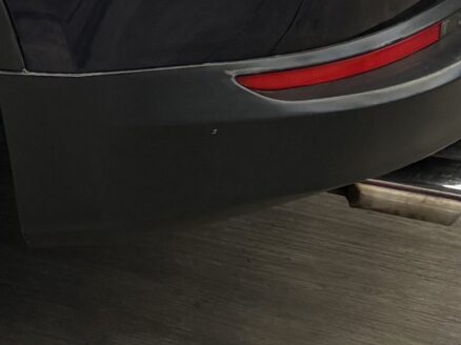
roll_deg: +2.5
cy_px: -336
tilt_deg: -9.2
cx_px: -598
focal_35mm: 152
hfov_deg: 11.2
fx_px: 2023
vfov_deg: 9.2
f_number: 1.6
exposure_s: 1/198
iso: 125
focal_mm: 5.96
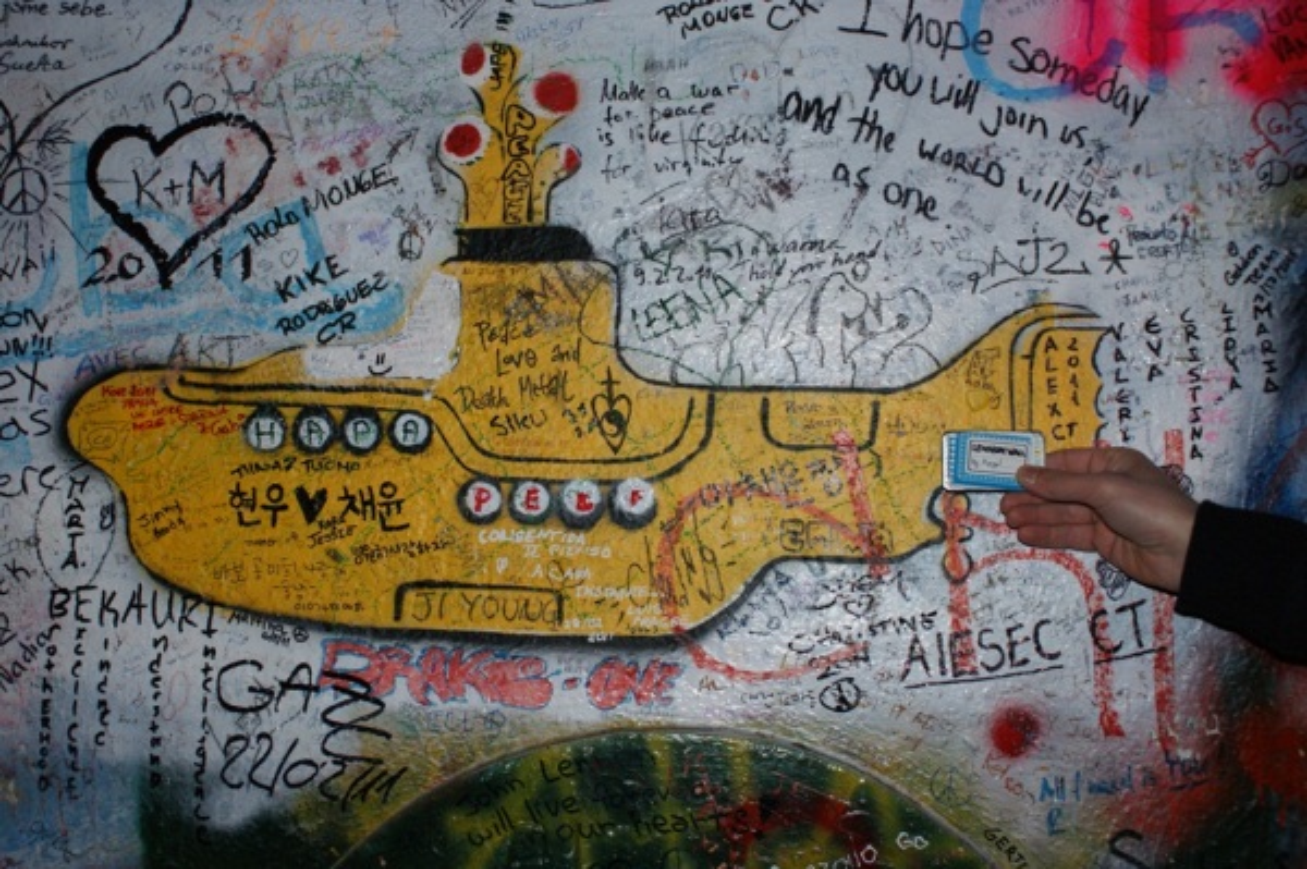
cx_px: 654
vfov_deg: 34.2
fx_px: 1415
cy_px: 434
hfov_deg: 49.6
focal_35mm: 39
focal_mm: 26
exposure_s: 1/60
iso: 400
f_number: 5.6
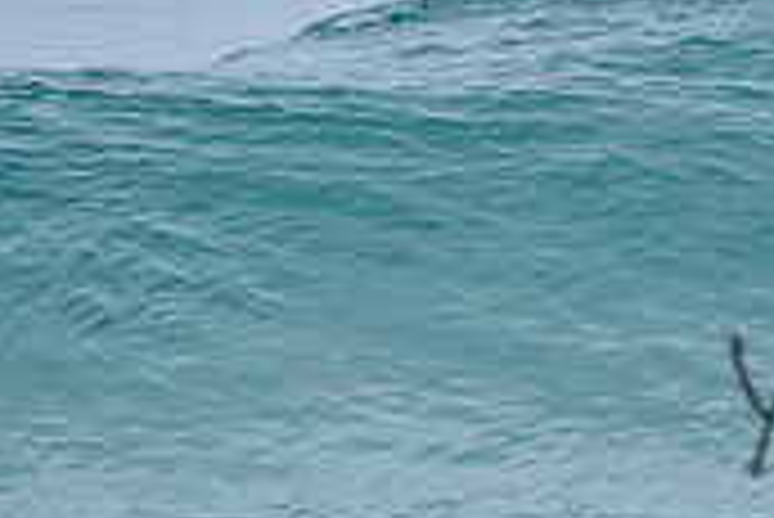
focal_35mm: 2066
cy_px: 170
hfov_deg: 1.0
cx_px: 1487
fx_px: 44455
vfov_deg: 0.7
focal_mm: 500
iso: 1600
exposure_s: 1/2000
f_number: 5.6
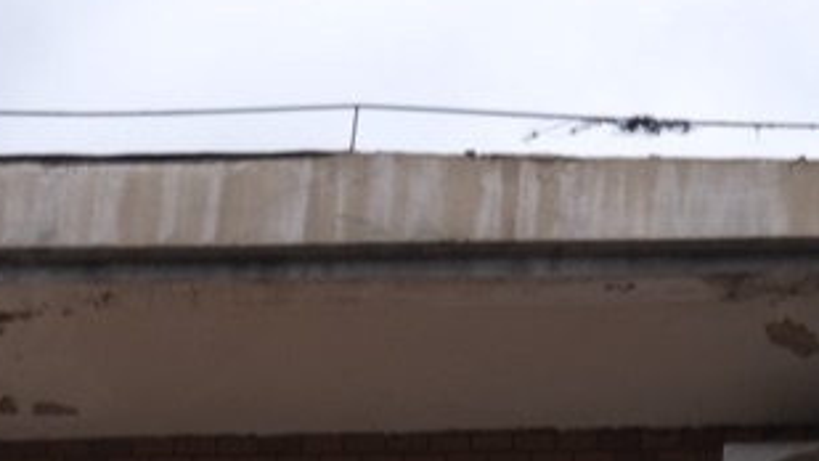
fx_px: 6234
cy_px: 739
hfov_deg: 7.3
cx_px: 1529
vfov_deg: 4.2
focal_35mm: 287
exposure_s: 1/125
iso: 80
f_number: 10
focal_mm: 35.3
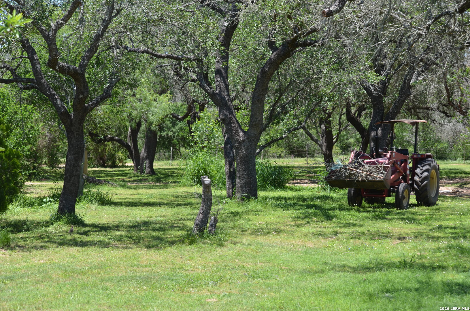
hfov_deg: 24.7
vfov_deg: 16.5
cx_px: 235
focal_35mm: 82
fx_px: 1075
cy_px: 156
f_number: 7.1
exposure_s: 1/200
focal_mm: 55
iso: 125
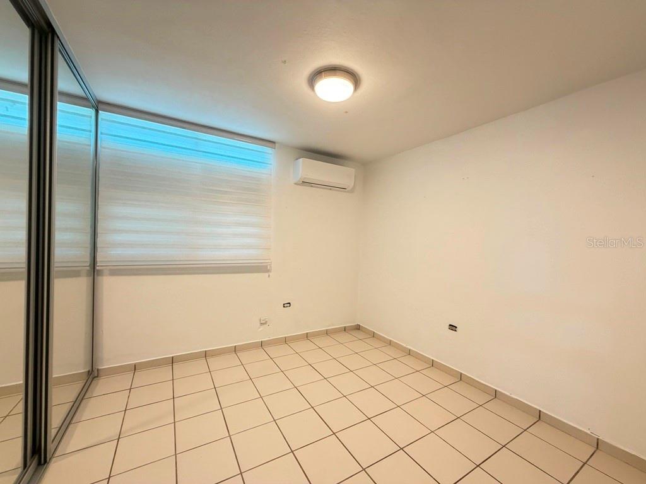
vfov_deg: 85.7
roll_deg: -1.4
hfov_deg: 102.1
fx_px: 261
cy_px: 242
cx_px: 323
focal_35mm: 14
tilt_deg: -1.0
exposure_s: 1/60
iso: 400
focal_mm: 2.22
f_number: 2.2
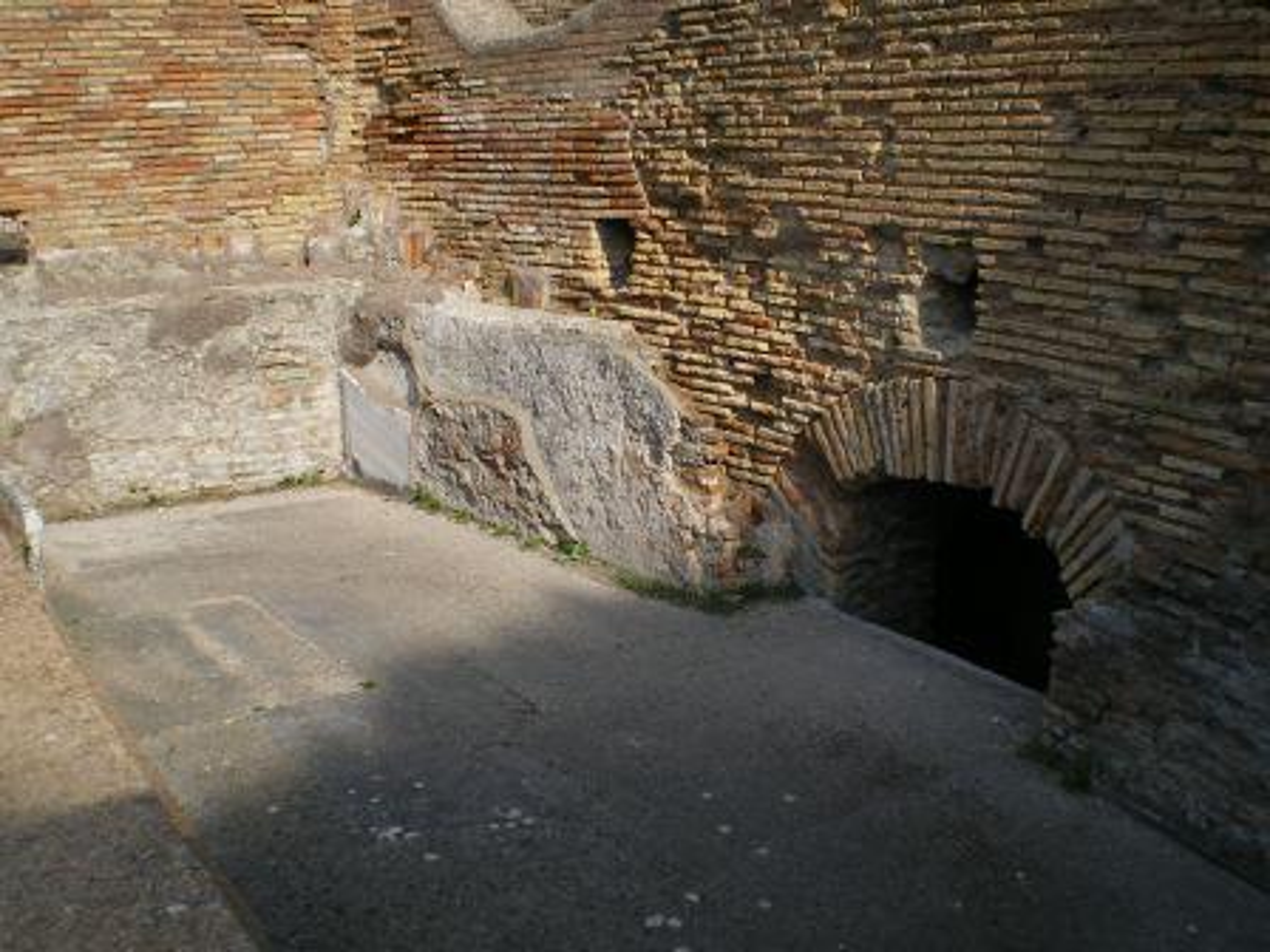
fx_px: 1394
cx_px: 635
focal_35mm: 38
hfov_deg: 49.0
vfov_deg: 37.7
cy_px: 476
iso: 64
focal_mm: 6.3
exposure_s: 1/320
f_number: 4.6
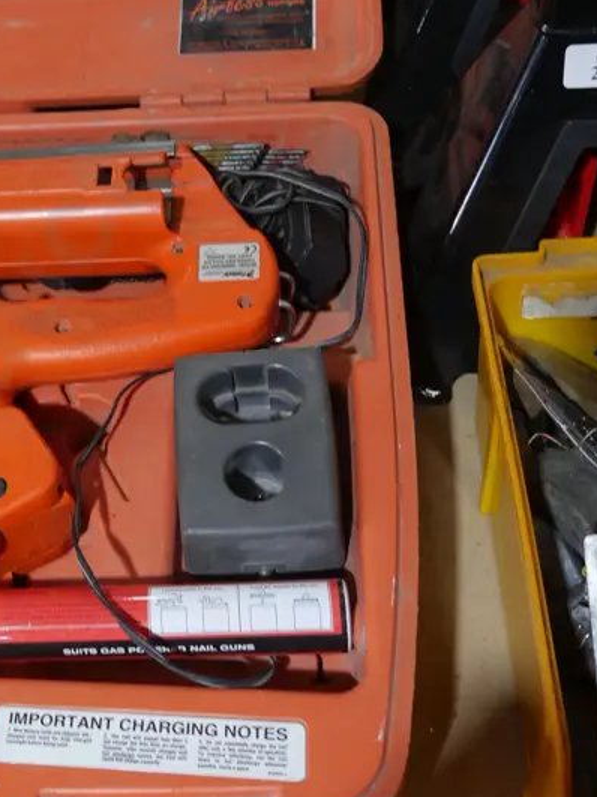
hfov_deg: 26.0
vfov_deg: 35.3
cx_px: 39
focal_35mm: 54
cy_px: 284
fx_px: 1242
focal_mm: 14
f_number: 3.5
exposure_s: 1/60
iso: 400
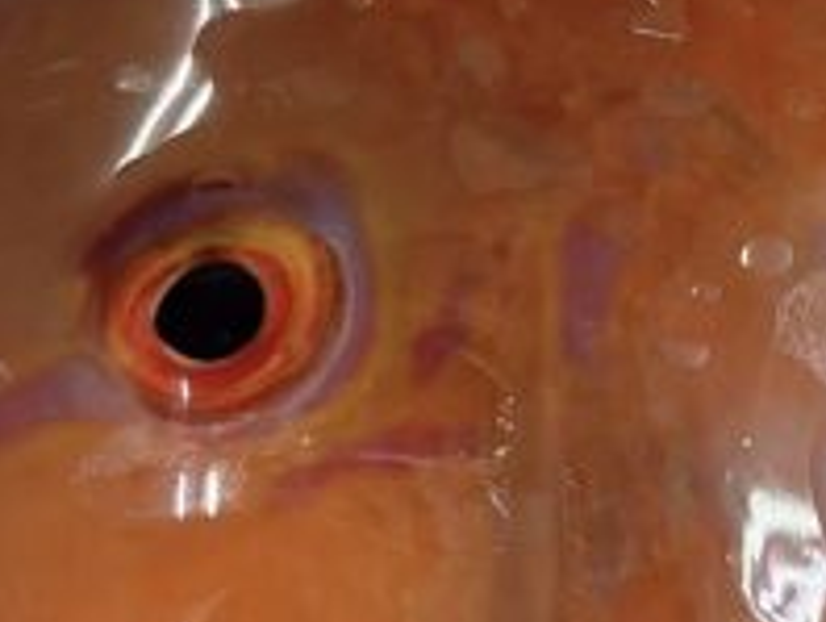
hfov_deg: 15.3
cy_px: -79
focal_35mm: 126
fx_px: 3010
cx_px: 859
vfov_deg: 11.6
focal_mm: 5.96
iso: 100
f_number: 1.6
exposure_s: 1/120
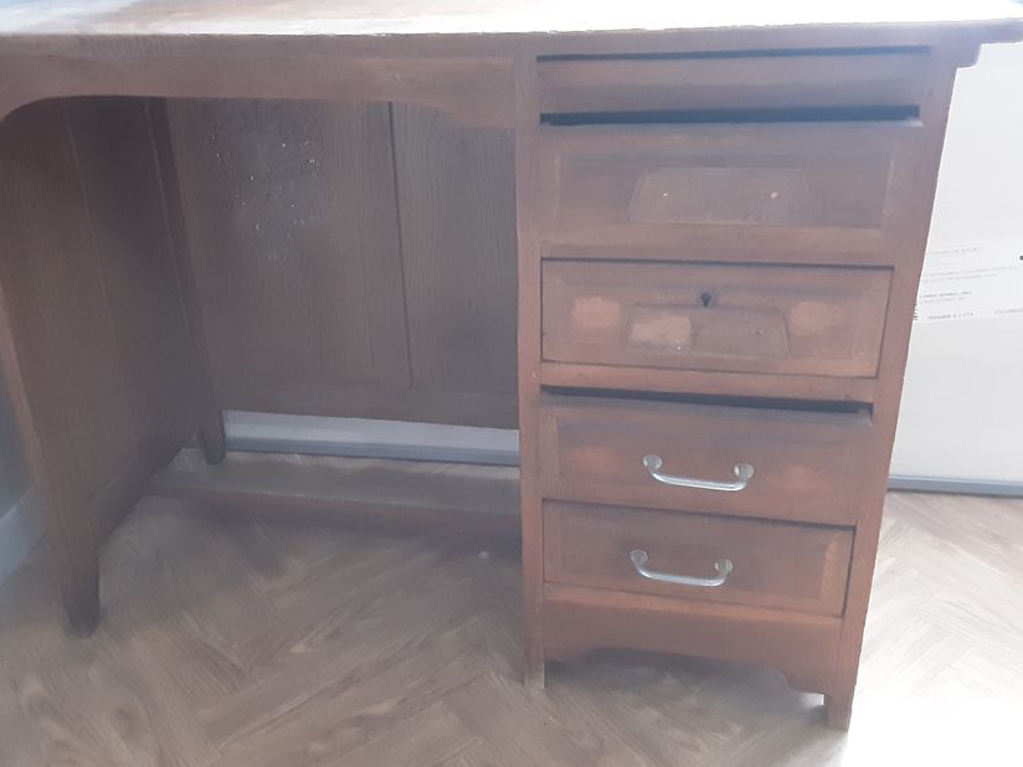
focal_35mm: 34
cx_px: 449
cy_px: 346
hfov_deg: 53.8
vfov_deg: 41.7
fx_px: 1005
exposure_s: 1/20
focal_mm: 2.9
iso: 500
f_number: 1.9
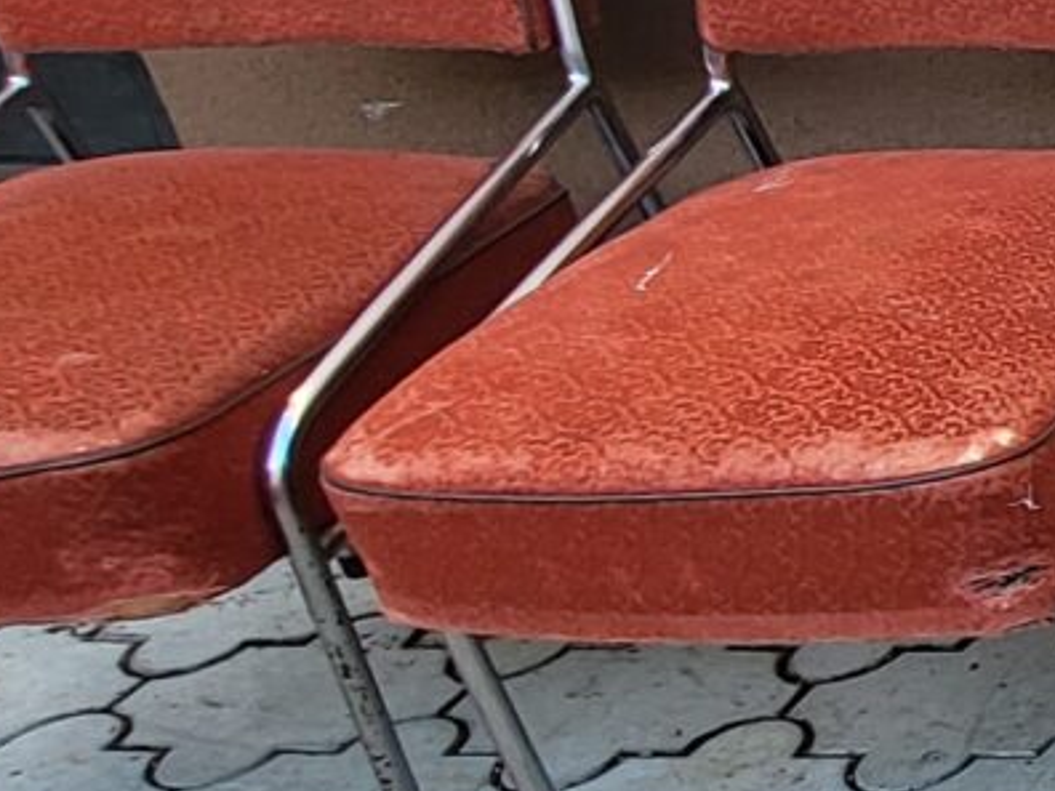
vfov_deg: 17.5
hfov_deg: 15.0
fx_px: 2560
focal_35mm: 84
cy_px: 181
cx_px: 2478
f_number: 2.2
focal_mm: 1.74
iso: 32
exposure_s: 1/117
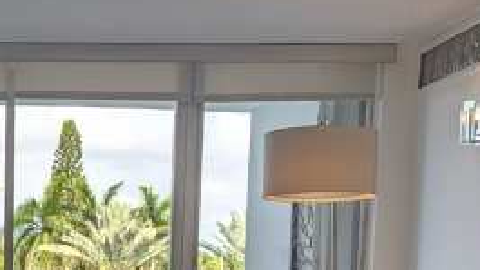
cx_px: 13
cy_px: 387
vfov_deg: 14.4
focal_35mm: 79
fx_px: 1005
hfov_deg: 25.7
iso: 47
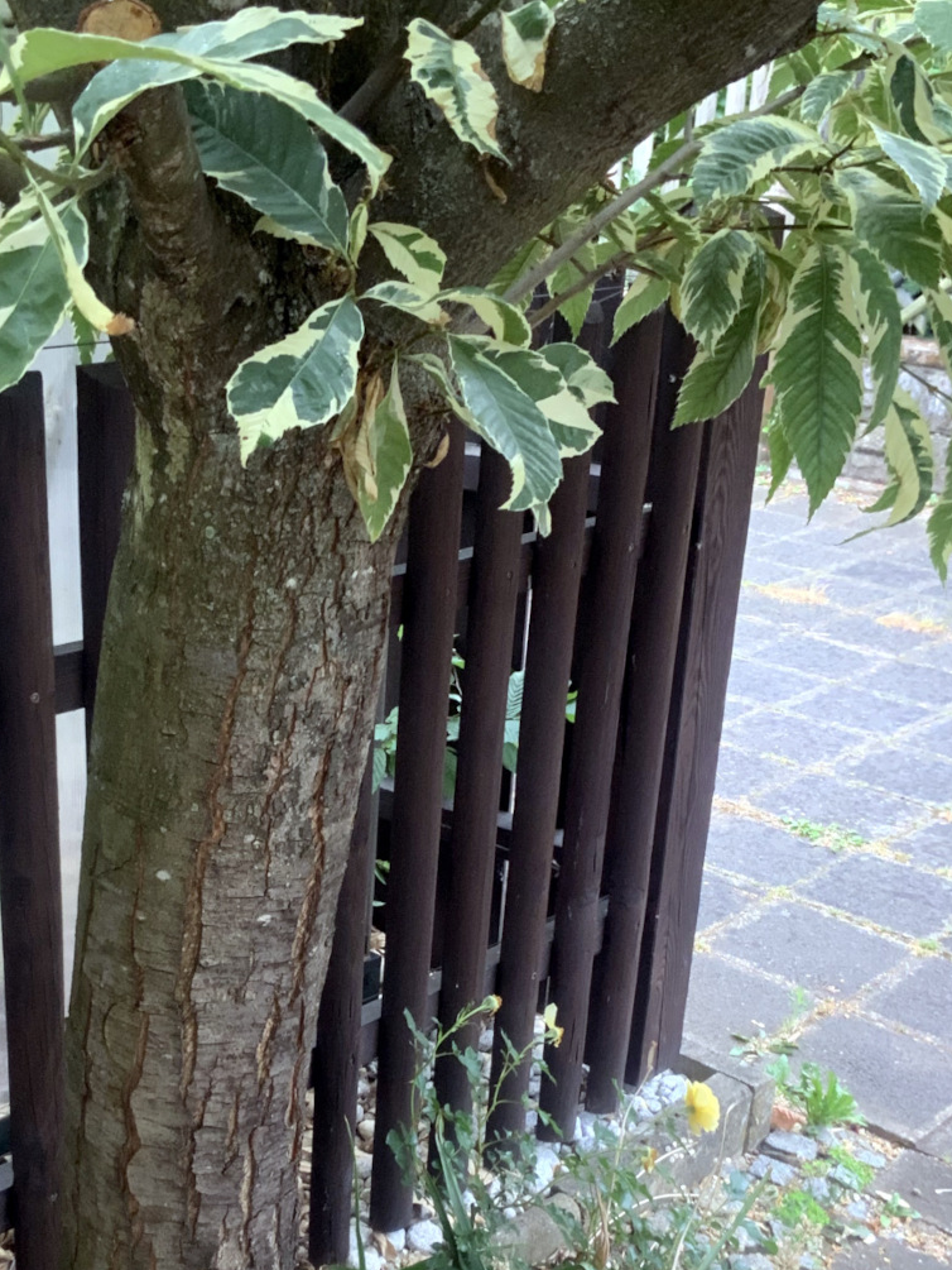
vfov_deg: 37.6
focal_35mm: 50
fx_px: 1833
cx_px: 354
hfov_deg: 29.0
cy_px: 893
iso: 200
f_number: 1.8
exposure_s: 1/60
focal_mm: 3
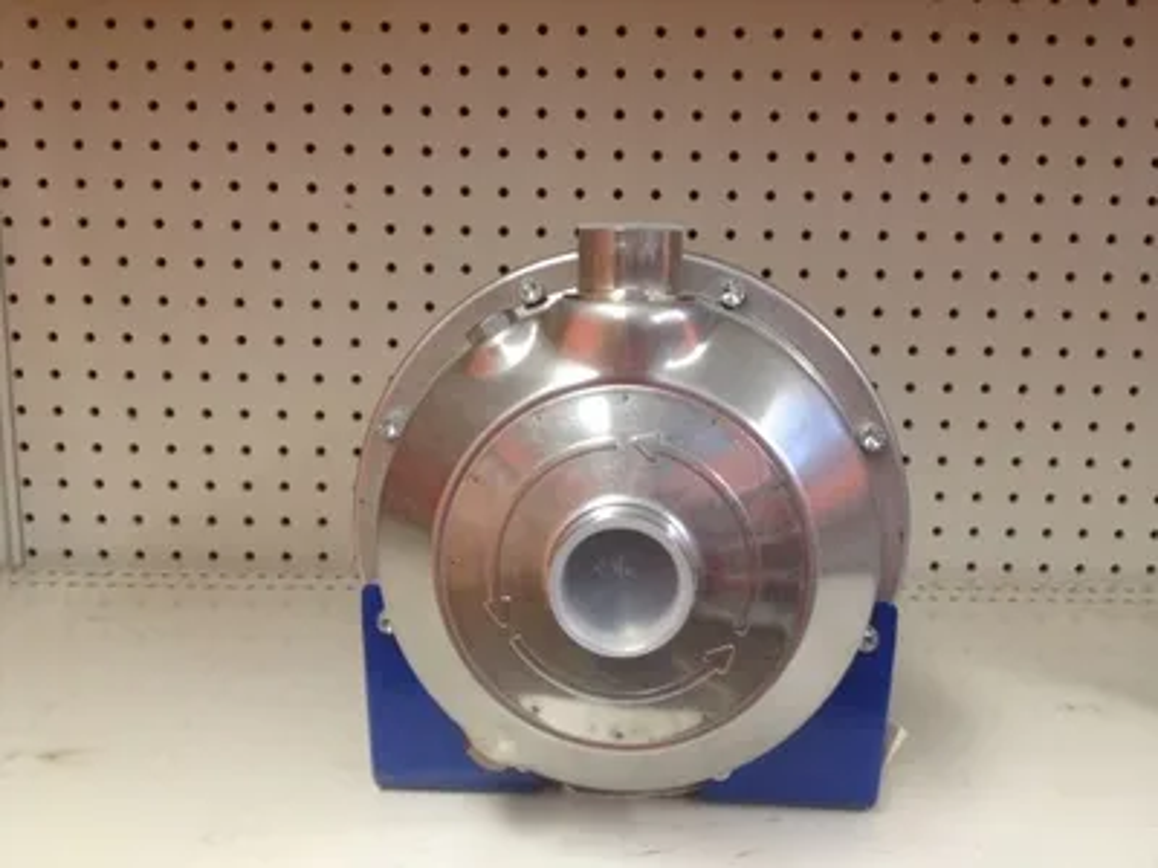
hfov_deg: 52.6
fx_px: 1171
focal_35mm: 35
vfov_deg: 40.7
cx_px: 579
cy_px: 434
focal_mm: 4.28
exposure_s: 1/20
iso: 64
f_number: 2.4
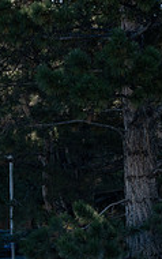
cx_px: 11
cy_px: 166
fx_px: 783
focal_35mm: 111
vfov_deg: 18.7
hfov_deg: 11.7
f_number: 9
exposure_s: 1/60
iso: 100
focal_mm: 35
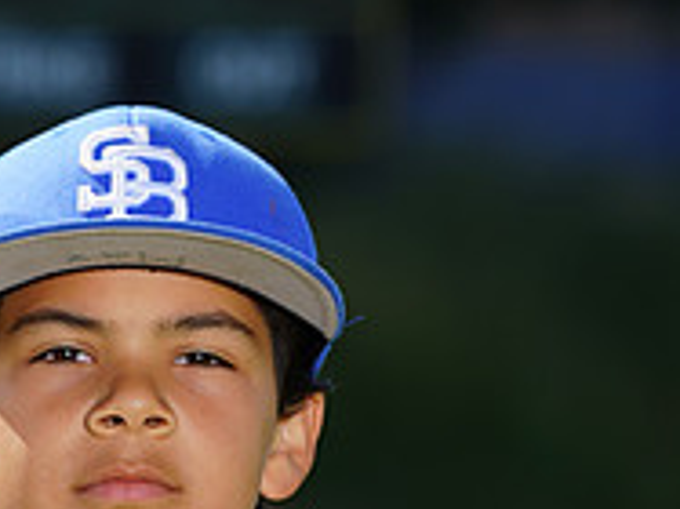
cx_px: 35
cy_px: 840
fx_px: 11249
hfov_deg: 3.5
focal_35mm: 573
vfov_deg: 2.6
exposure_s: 1/250
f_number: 7.1
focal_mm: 192
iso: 100
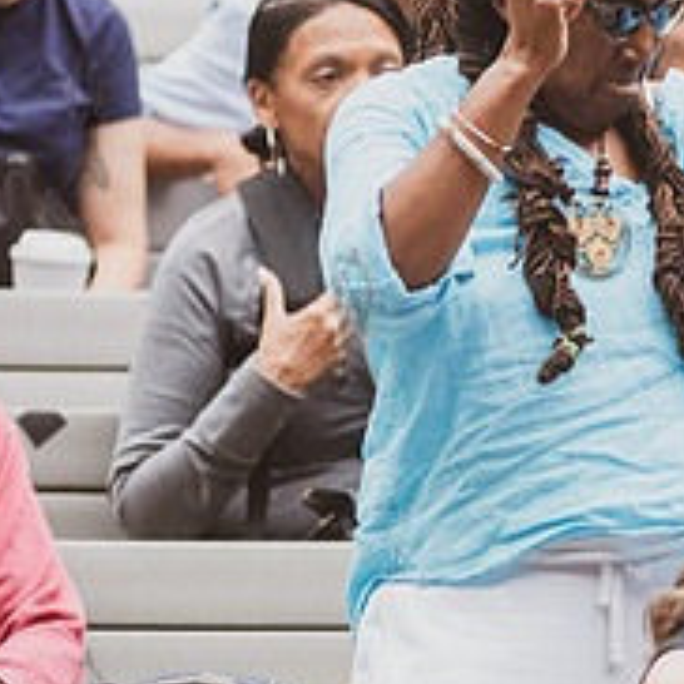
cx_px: 602
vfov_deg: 2.5
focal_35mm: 696
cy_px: 212
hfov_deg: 2.5
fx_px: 15559
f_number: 4
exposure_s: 1/500
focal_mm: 200
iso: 3200
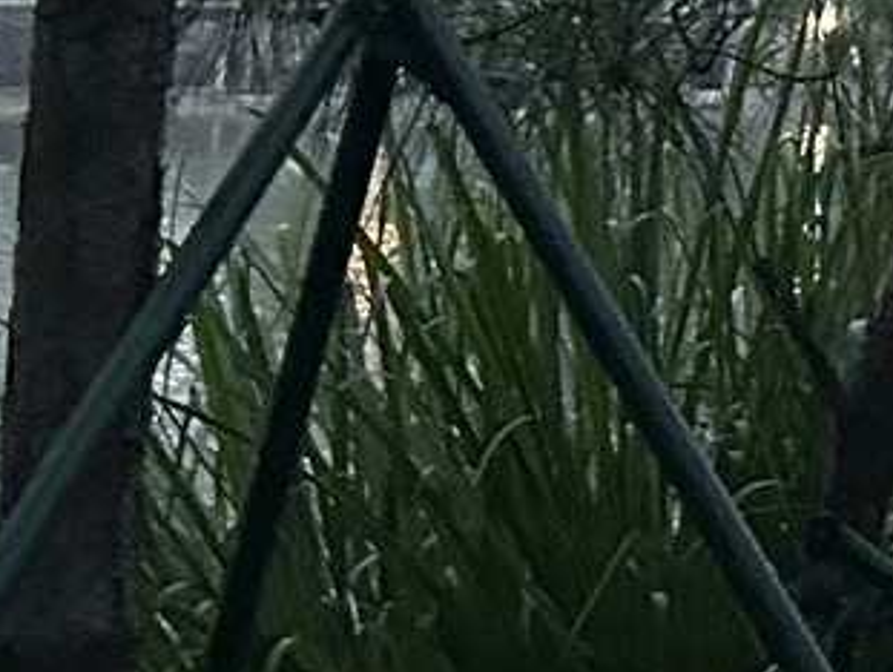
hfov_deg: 10.2
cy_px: -681
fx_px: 4313
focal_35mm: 167
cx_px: 2156
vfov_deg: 8.4
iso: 320
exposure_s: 1/50
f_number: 1.5
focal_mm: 5.7
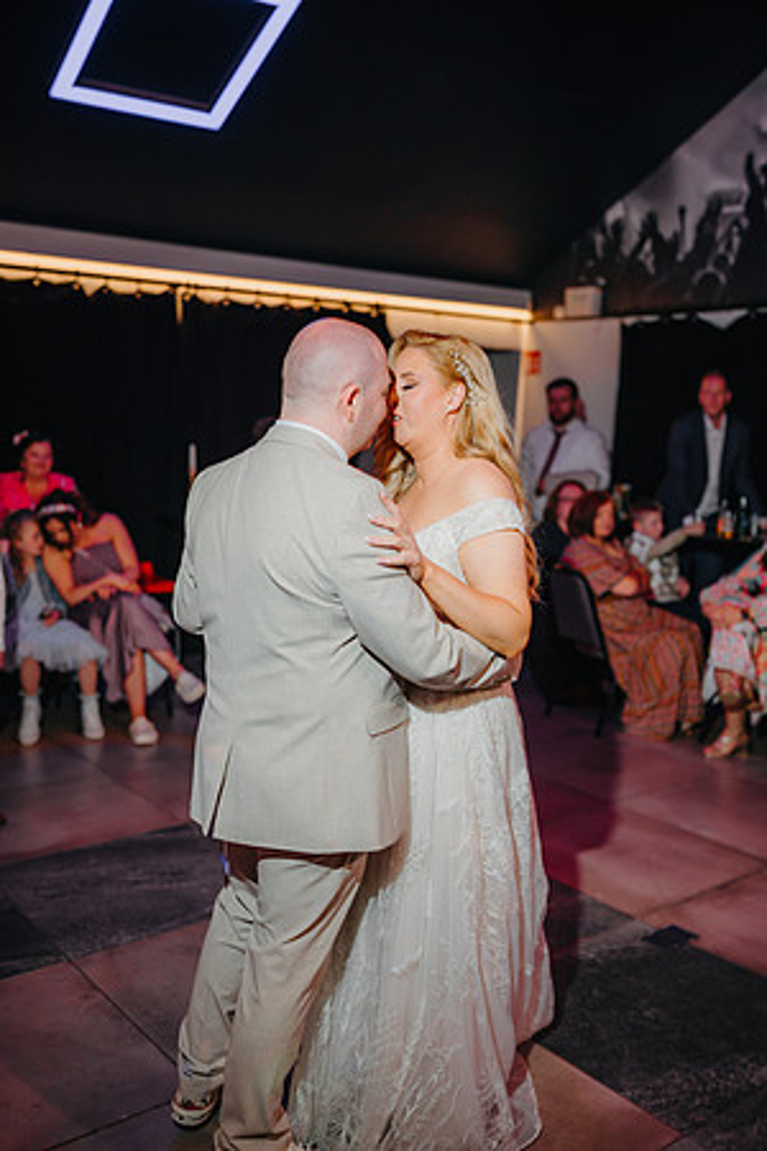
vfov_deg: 54.4
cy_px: 576
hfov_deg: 37.9
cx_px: 384
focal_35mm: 35
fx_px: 1118
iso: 100
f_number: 1.8
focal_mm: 35
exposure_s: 1/200
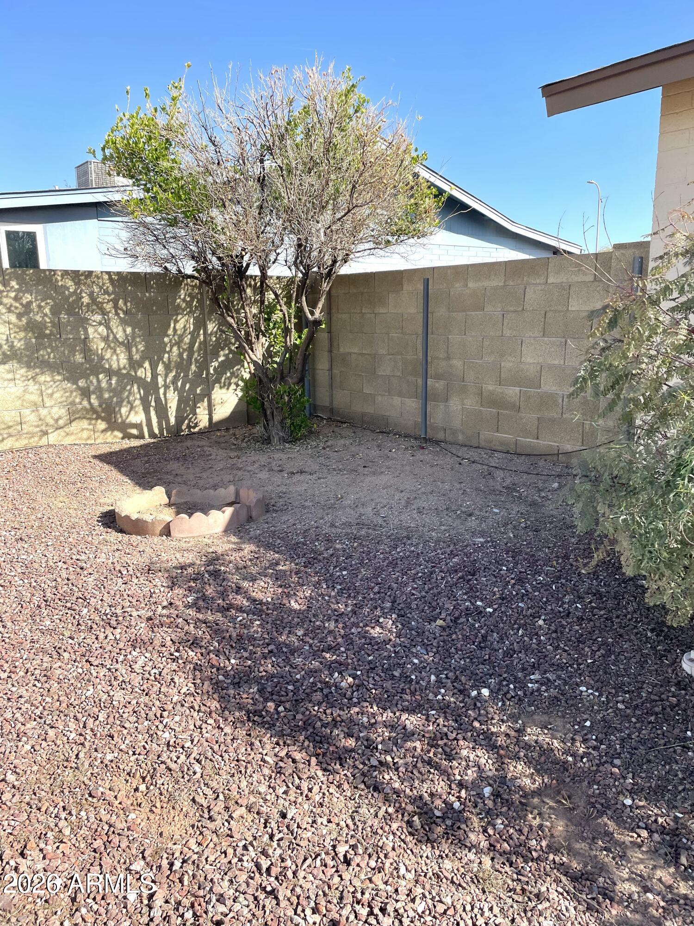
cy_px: 463
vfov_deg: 67.3
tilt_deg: -11.7
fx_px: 695
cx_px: 347
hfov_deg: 53.1
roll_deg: -1.9
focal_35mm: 26
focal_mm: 4.2
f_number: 1.6
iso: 32
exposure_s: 1/1770
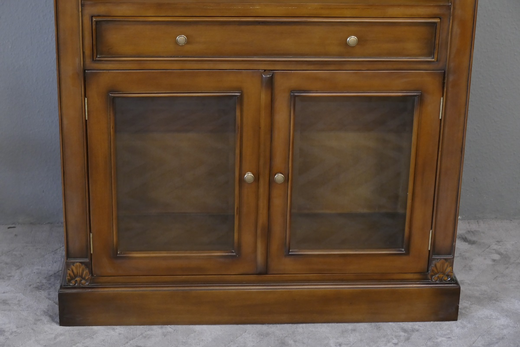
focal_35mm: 86
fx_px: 1242
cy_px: 174
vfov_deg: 15.9
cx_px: 260
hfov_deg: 23.6
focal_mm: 31.44
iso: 1250
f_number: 3.8
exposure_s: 1/25
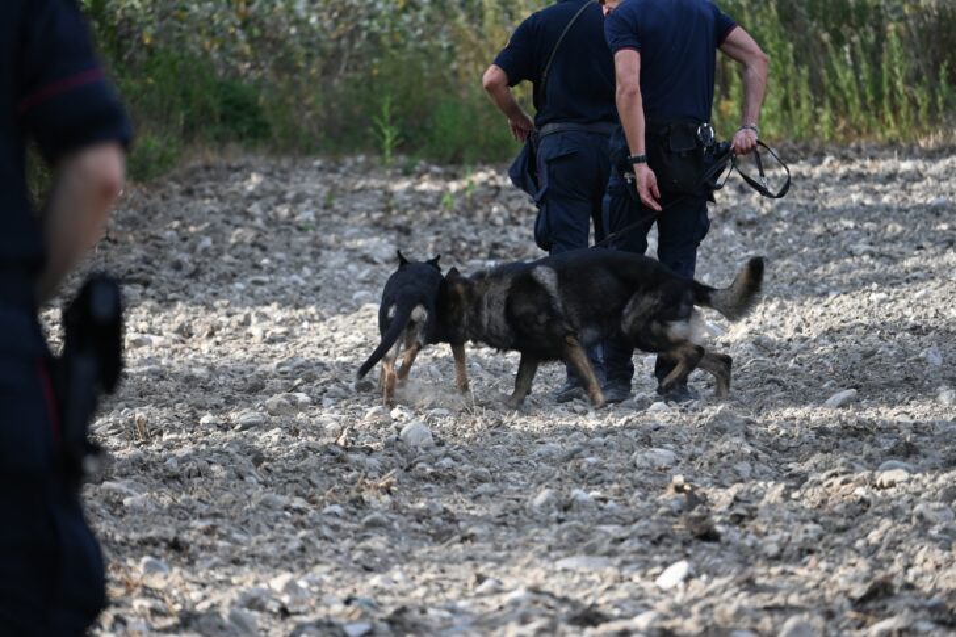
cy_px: 318
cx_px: 478
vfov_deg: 4.2
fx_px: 8761
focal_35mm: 330
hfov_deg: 6.2
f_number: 6
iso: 220
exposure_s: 1/400
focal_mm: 220
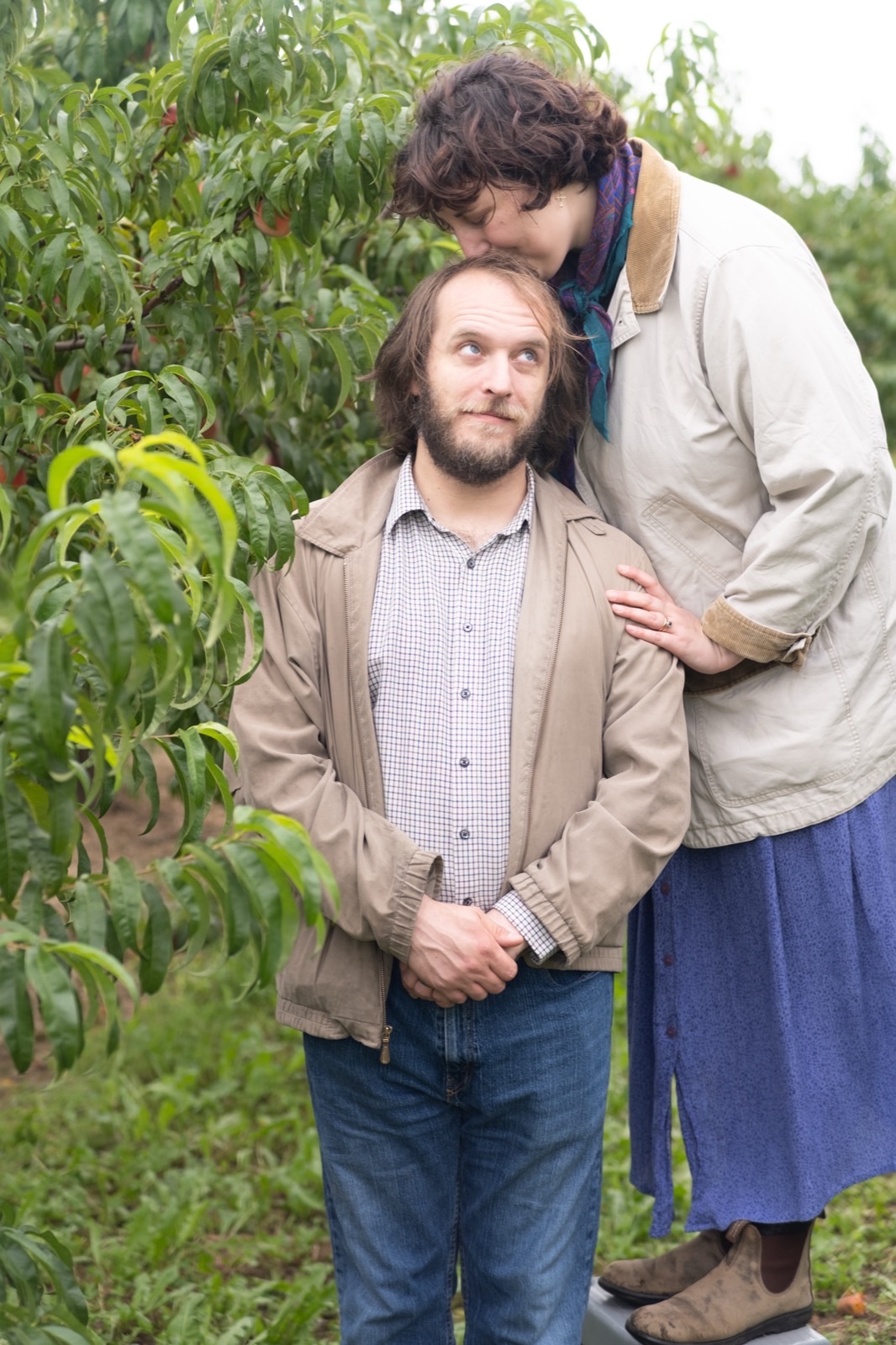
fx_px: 1979
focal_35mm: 53
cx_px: 448
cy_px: 672
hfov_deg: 25.5
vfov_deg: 37.5
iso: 320
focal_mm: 35
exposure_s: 1/300
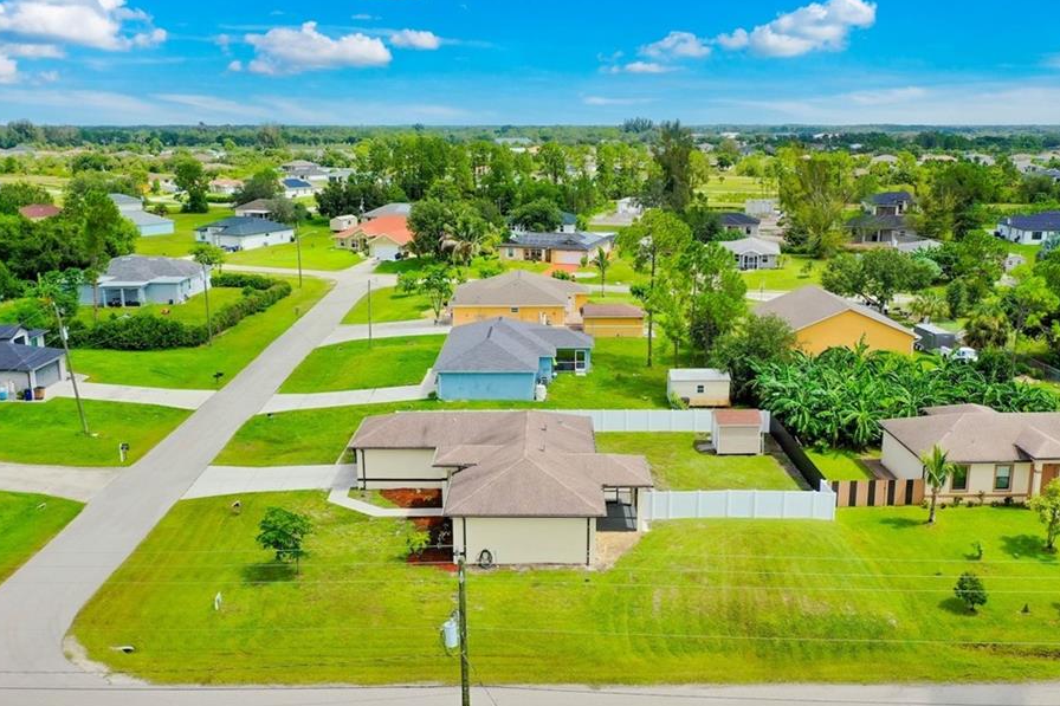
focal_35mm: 32
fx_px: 942
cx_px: 519
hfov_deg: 58.7
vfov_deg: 41.1
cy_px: 342
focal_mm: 10.26
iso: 100
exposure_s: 1/320
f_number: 5
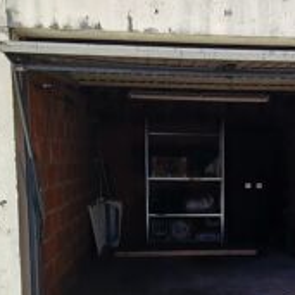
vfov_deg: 31.7
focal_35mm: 53
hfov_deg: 31.5
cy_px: 215
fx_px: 511
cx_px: 228
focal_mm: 5.25
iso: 101
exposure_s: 1/847
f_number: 1.75
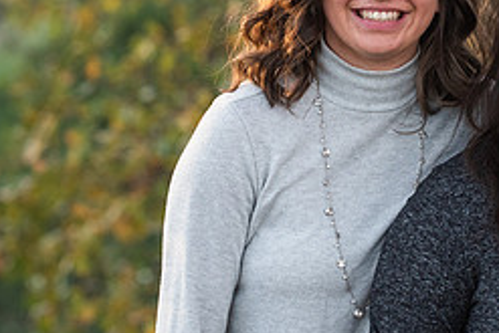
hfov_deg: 7.6
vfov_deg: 5.1
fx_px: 3772
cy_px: 114
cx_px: 404
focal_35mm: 272
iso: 640
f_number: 4
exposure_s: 1/320
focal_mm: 116
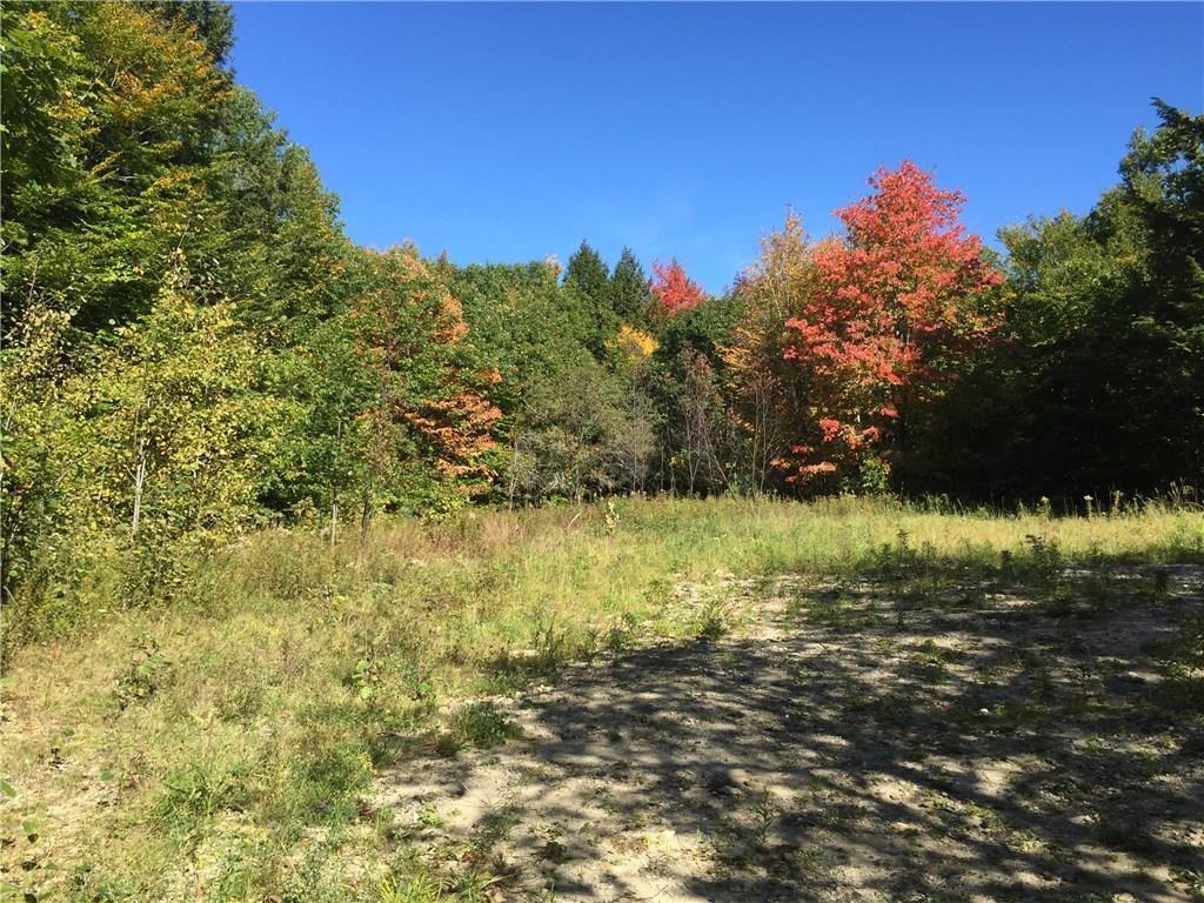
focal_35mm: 29
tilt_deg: +2.1
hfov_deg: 61.7
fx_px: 1009
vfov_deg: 48.2
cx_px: 602
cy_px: 452
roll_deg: -0.3
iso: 32
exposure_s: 1/989
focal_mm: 4.15
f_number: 2.2
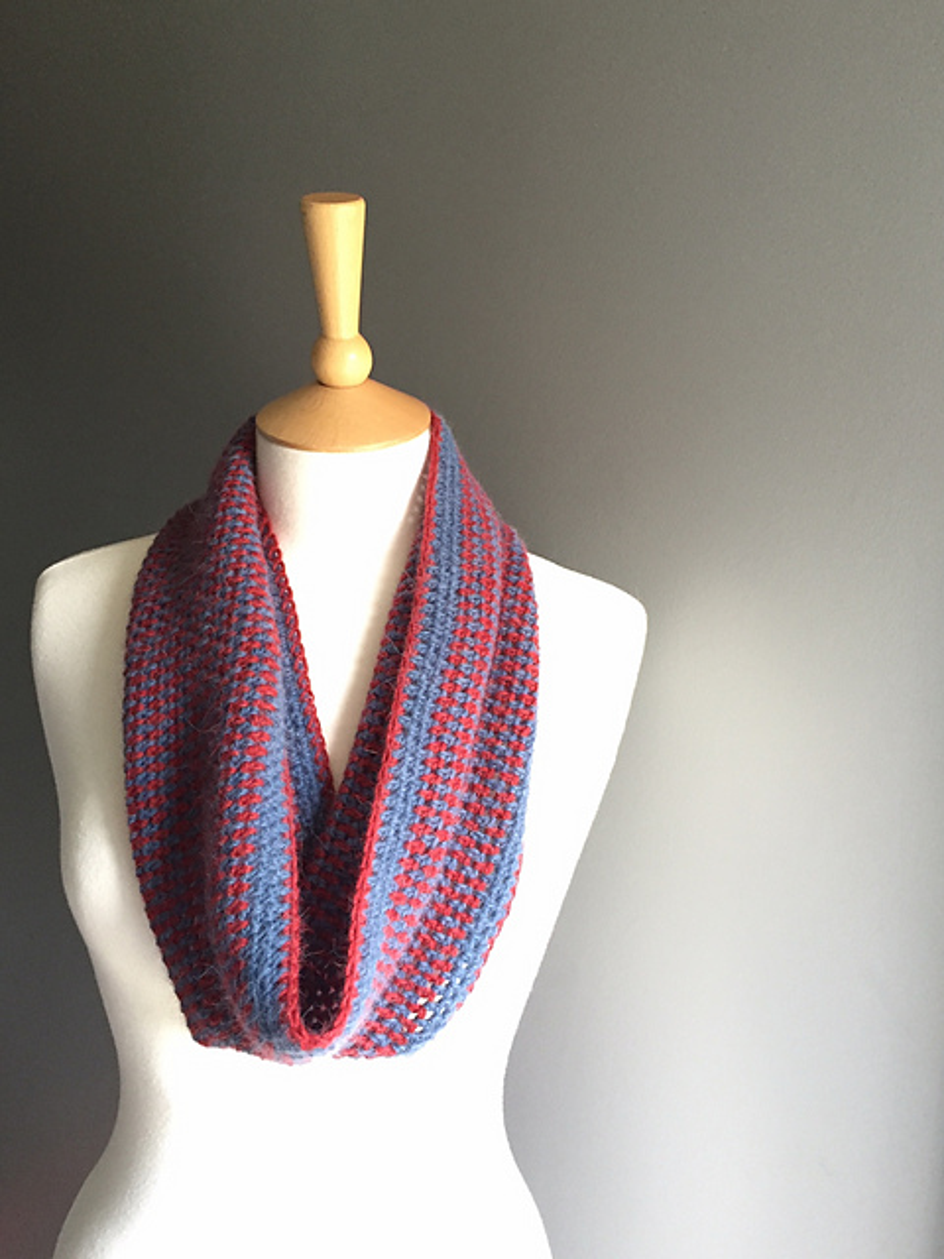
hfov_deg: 48.2
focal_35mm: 29
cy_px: 630
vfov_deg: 61.7
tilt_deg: -9.7
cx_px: 472
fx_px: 1054
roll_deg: +0.4
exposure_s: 1/33
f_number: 2.2
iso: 250
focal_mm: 4.15
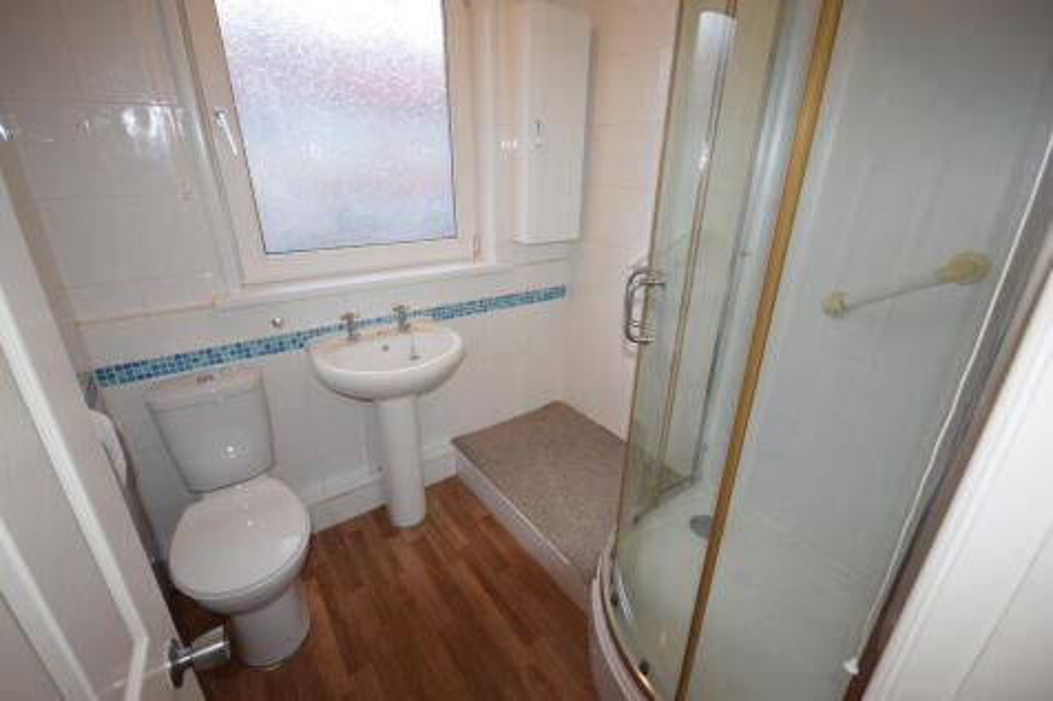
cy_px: 350
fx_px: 439
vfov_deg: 77.3
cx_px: 526
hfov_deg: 100.4
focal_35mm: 15
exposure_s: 1/60
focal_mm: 10
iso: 800
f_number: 4
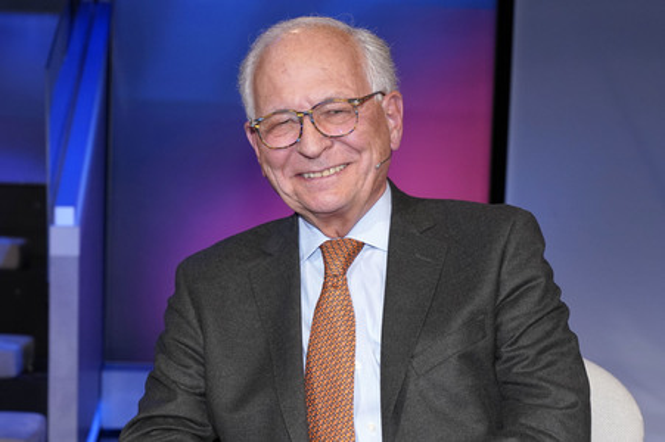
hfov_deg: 41.9
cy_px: 221
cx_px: 332
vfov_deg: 28.6
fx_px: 868
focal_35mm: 47
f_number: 5
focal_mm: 47
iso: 1600
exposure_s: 1/160
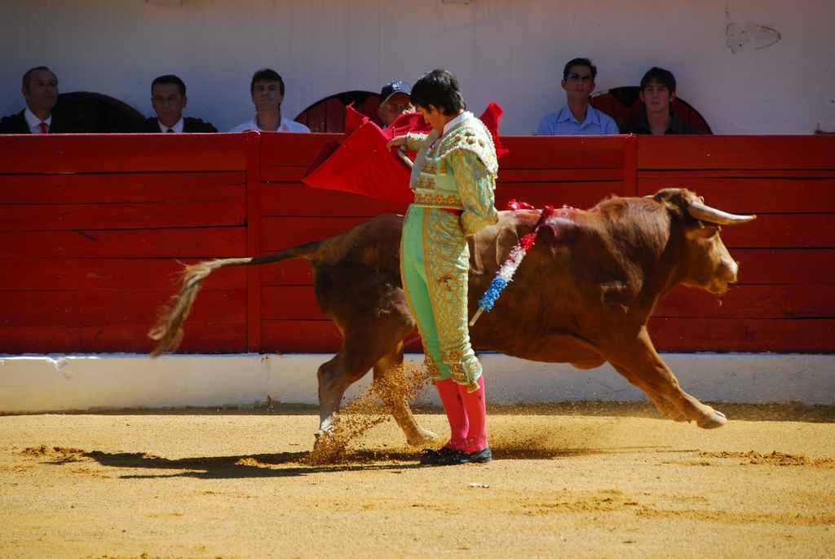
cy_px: 280
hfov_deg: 8.1
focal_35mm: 255
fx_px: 5920
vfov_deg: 5.4
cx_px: 418
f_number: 5.6
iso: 220
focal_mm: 170
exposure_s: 1/500
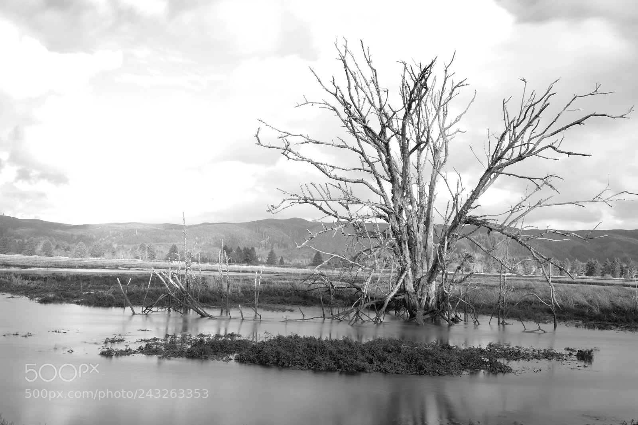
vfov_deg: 37.9
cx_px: 319
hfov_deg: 54.4
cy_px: 212
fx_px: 620
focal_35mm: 35
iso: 100
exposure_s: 8
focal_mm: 23.3
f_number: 22
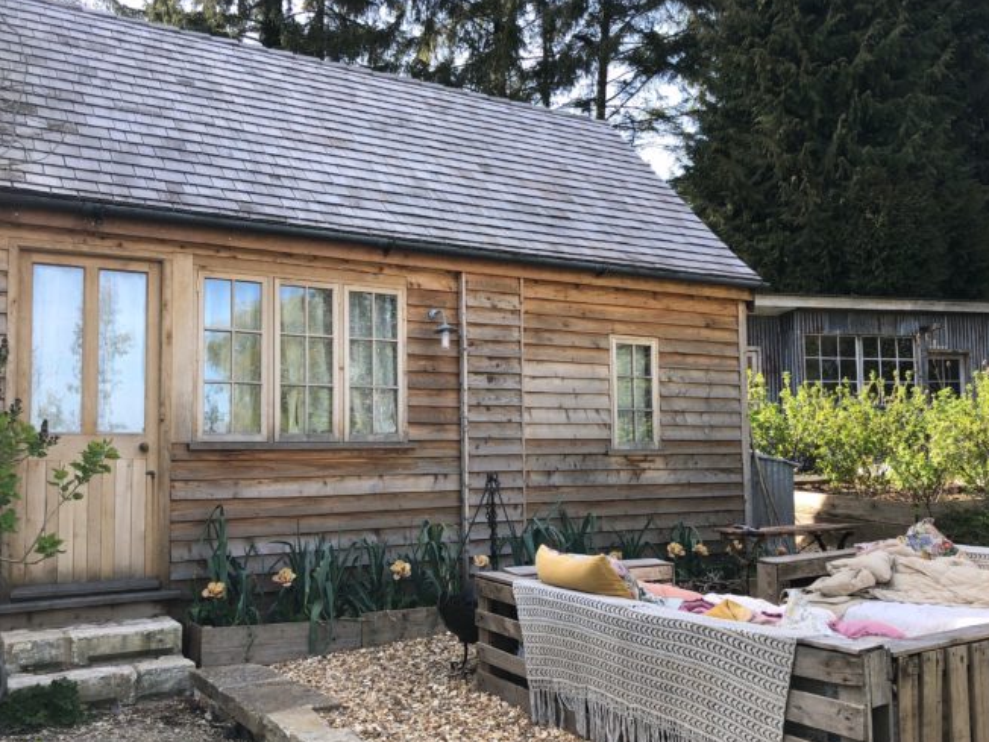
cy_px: 398
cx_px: 484
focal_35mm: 33
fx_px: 943
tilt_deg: +3.6
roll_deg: +0.3
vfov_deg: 42.9
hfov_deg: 55.3
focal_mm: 3.99
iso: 20
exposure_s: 1/421
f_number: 1.8
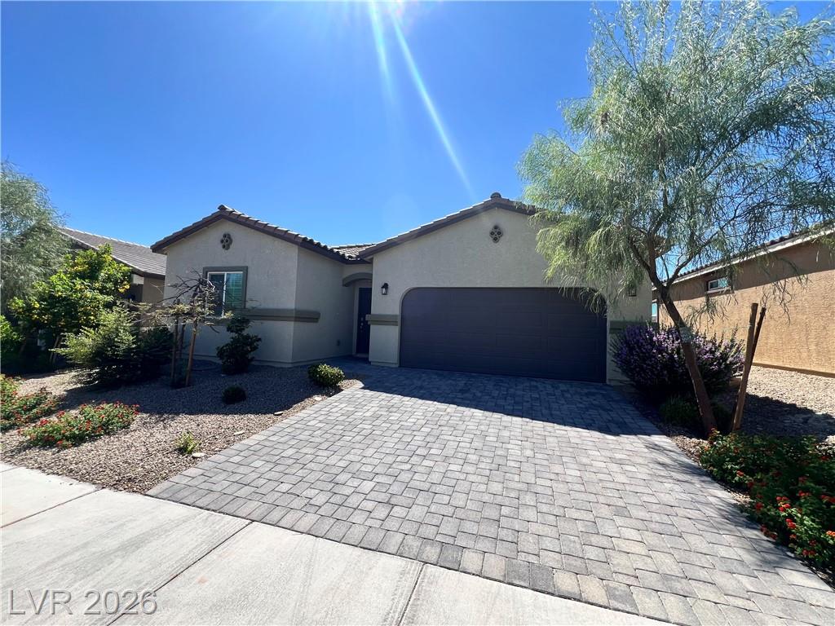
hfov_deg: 106.2
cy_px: 313
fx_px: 314
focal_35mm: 13
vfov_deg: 89.9
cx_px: 418
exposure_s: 1/1085
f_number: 1.8
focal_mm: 1.57
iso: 32
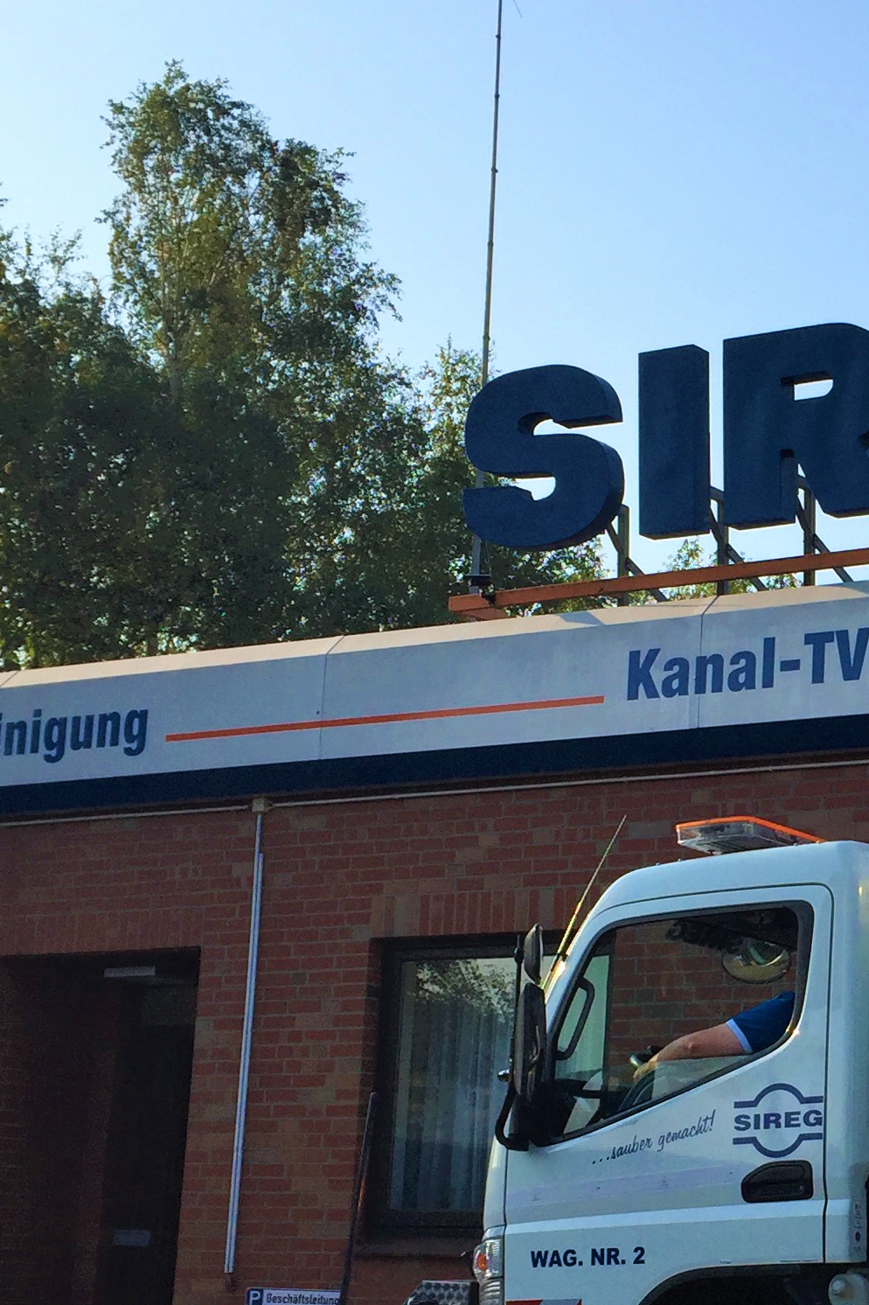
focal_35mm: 66
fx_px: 2391
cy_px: 855
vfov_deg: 30.3
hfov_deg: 19.6
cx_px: 997
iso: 32
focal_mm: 4.15
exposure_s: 1/1883
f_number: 2.2
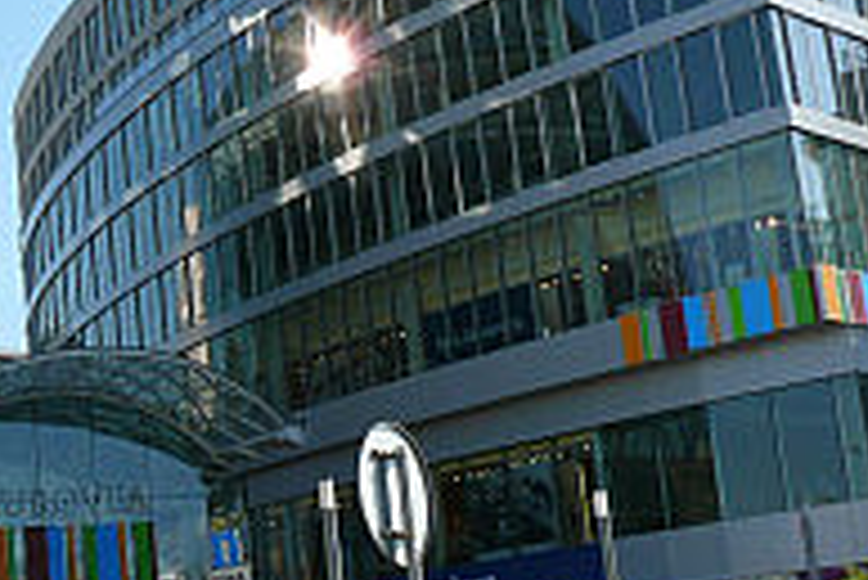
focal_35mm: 85
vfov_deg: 16.1
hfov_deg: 22.4
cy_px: 220
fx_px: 2051
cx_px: -108
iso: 100
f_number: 5.6
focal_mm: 7.4
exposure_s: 1/320
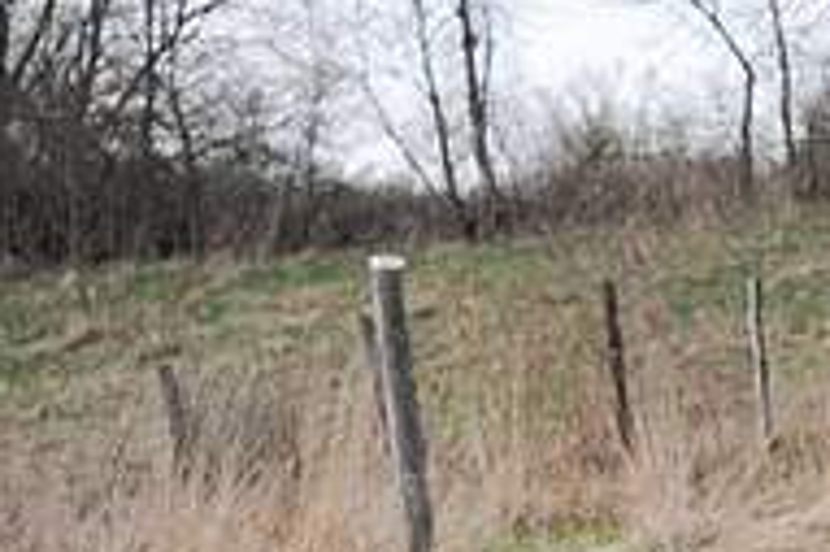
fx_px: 3363
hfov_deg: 13.7
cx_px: 978
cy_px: 650
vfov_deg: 9.3
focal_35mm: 146
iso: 400
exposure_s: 1/320
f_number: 6.3
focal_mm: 32
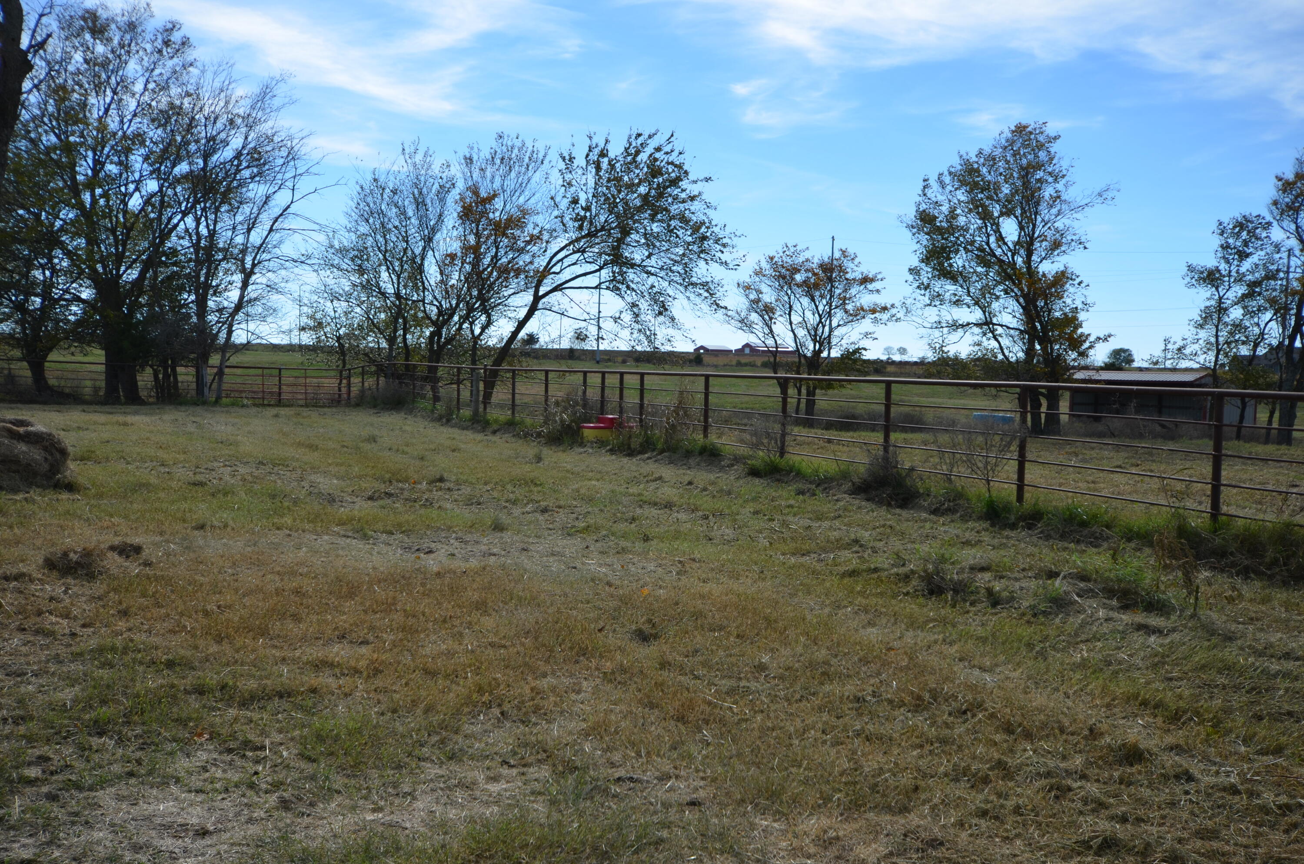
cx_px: 652
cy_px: 432
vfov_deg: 36.7
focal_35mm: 36
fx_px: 1301
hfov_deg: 53.2
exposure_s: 1/250
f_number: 8
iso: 100
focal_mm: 24
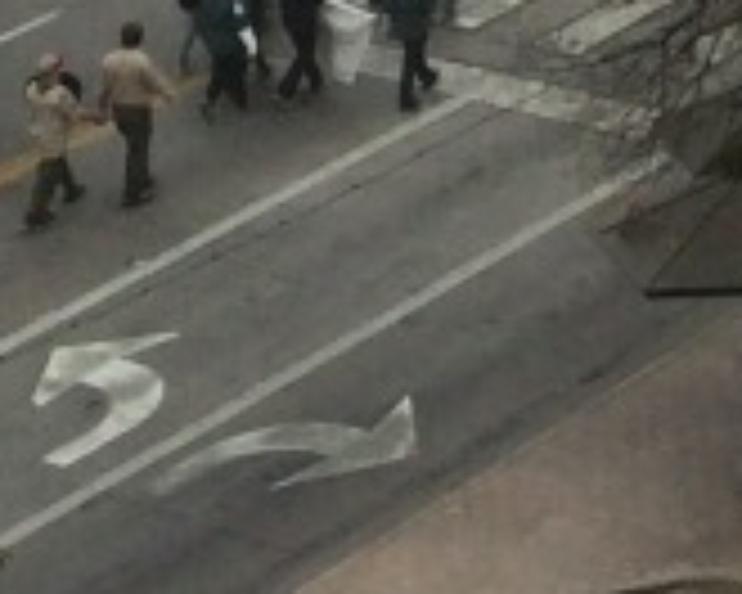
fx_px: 5139
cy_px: -1087
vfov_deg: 6.2
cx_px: 2064
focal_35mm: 234
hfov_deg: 7.5
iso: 32
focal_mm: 4.15
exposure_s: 1/526
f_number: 2.2
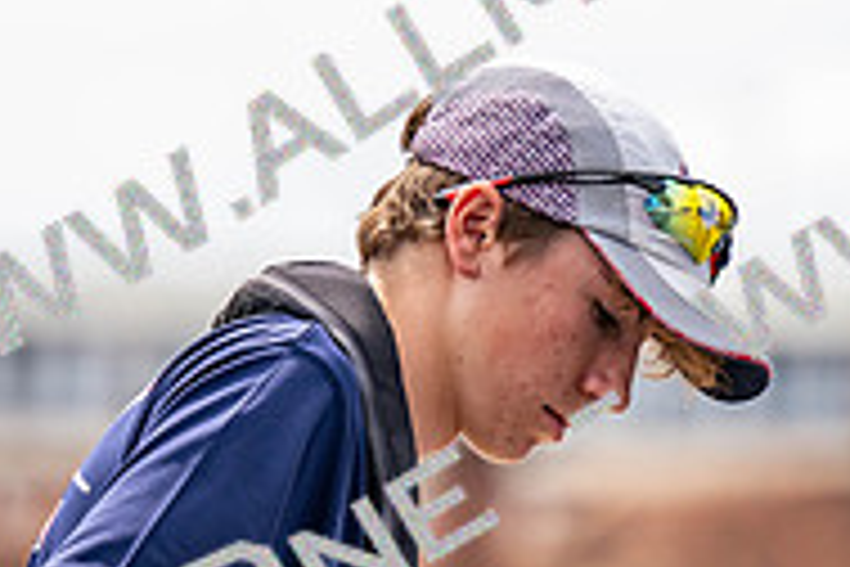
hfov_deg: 4.3
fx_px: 11238
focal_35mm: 476
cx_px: 364
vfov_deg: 2.9
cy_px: 434
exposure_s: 1/2500
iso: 125
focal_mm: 155
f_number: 2.8
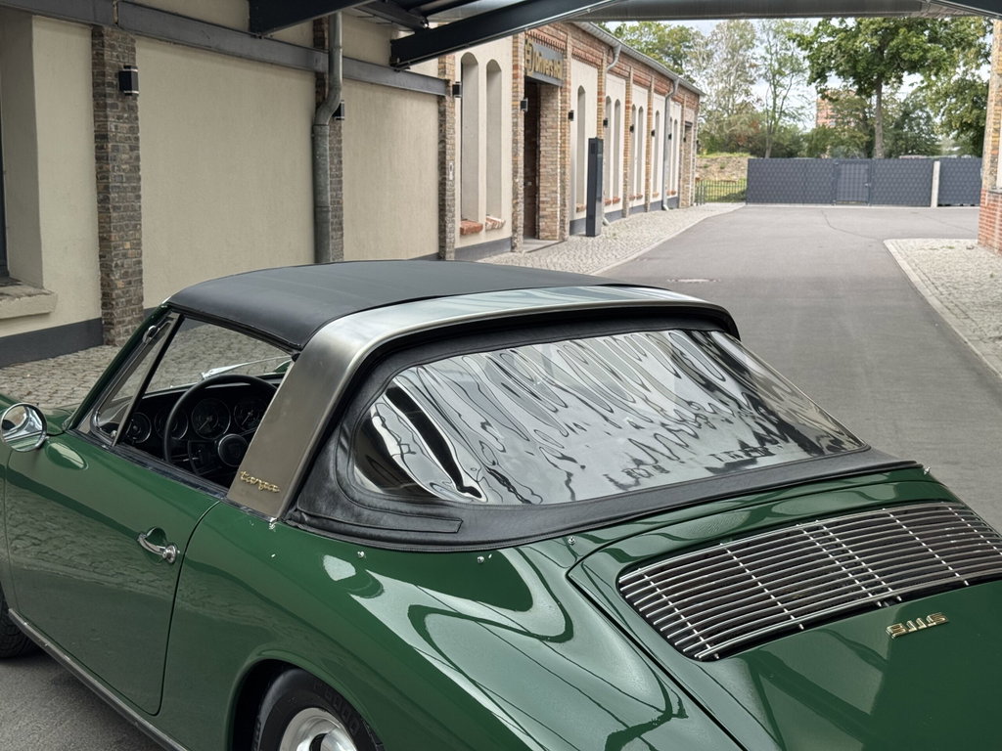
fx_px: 1389
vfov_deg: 30.3
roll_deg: -0.2
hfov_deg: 39.7
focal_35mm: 48
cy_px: 376
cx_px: 501
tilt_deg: -8.8
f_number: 1.78
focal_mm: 6.76
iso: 64
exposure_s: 1/876
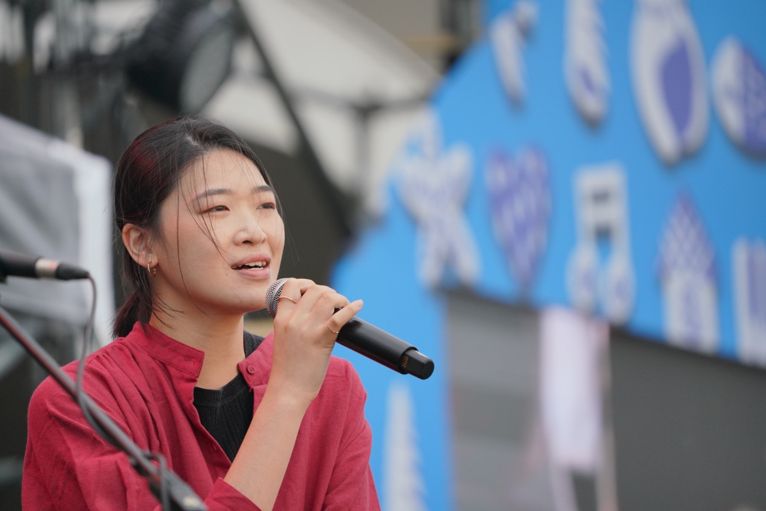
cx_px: 383
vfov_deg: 3.4
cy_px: 256
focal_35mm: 400
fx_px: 8512
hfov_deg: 5.2
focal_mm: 400
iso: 2000
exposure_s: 1/1000
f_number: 7.1
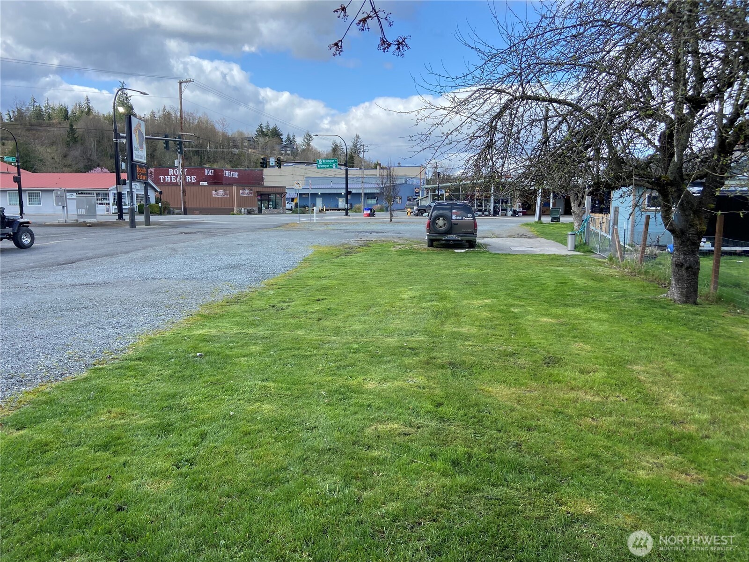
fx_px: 563
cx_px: 374
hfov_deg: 67.3
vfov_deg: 53.1
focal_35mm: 26
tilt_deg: -9.6
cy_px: 281
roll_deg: -0.4
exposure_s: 1/1124
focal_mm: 4.25
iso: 32
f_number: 1.8
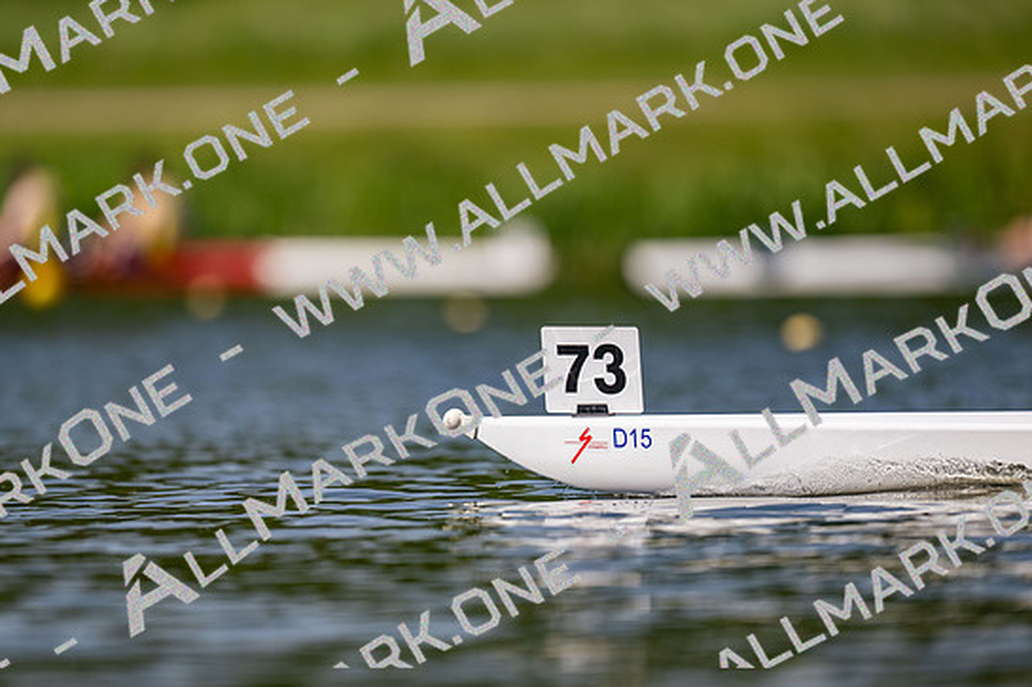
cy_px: 344
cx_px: 507
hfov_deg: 3.2
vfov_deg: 2.2
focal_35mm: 639
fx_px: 18311
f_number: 4
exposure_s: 1/2500
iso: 140
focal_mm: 600
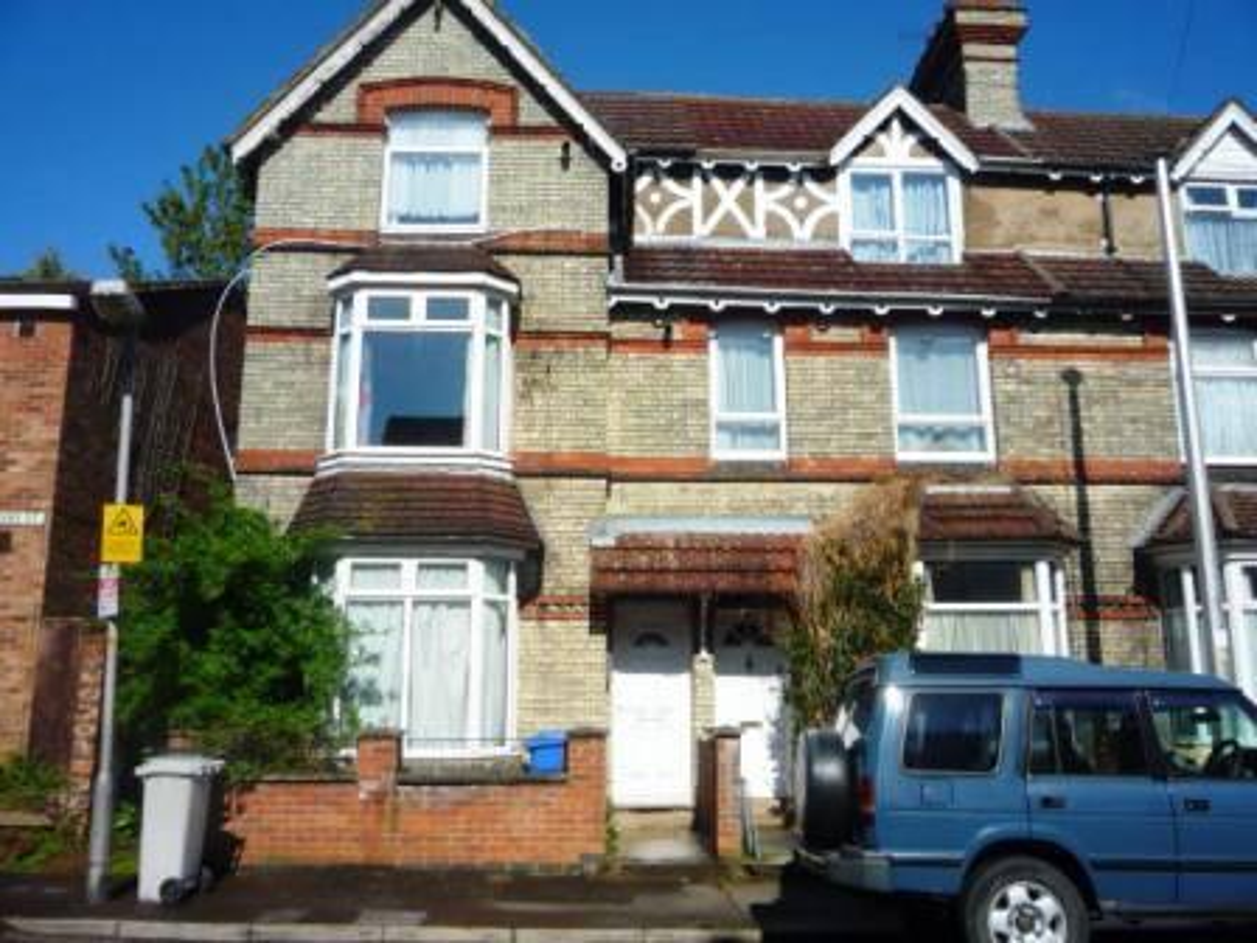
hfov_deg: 60.0
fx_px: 1089
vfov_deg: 46.8
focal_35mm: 30
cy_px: 472
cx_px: 628
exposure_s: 1/640
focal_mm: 5.2
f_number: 5.6
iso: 100
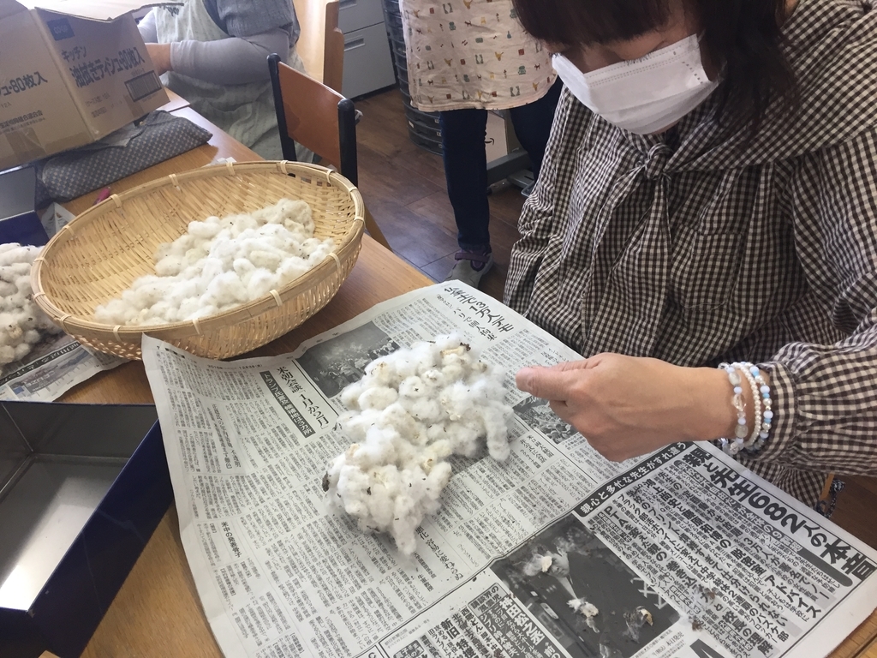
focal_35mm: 29
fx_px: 735
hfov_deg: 61.7
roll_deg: +9.4
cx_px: 438
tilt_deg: -35.5
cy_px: 329
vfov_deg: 48.2
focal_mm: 4.15
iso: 64
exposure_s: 1/33
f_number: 2.2
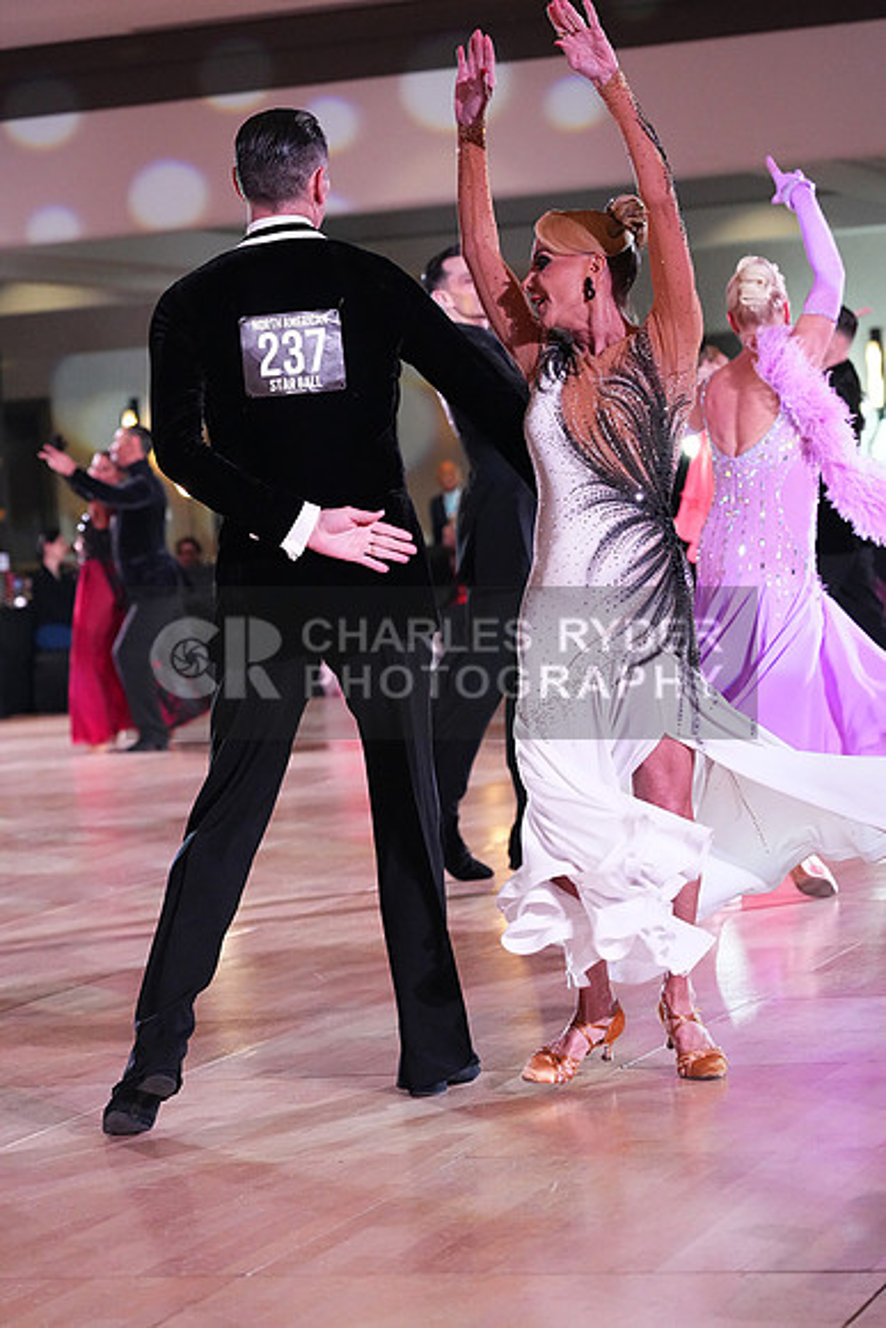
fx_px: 3579
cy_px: 664
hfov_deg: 14.1
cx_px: 443
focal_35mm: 97
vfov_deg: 21.0
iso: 8000
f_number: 4.5
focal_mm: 97
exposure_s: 1/400
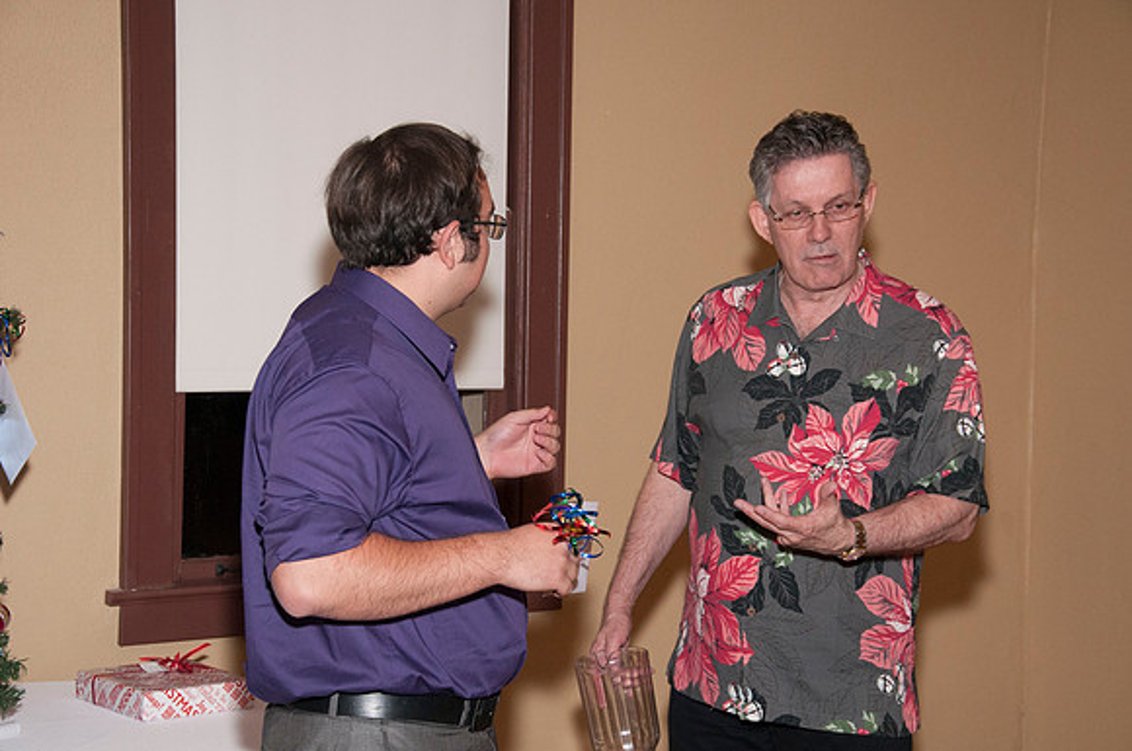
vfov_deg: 20.1
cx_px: 566
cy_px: 376
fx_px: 2120
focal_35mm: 68
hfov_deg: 29.9
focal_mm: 45
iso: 800
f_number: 5.6
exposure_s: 1/80
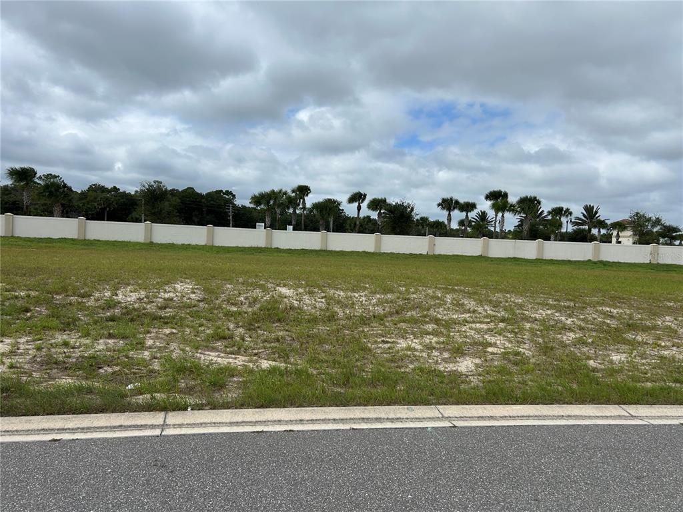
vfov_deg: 53.1
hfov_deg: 67.3
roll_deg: -0.9
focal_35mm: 26
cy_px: 256
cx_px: 342
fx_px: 513
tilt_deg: -3.1
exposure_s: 1/6993
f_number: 1.5
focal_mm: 5.7
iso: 50
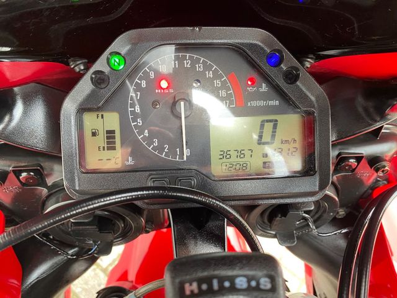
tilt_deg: -46.9
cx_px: 198
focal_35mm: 26
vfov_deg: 53.1
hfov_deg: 67.3
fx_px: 298
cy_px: 149
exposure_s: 1/66
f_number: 1.8
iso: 125
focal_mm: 4.25
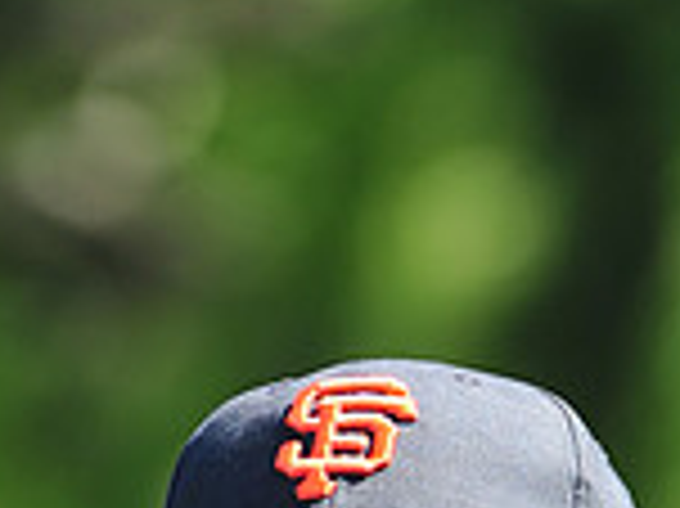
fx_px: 14486
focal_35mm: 738
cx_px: 387
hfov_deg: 2.7
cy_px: 1029
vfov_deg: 2.0
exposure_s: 1/500
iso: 200
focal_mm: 200
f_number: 4.5
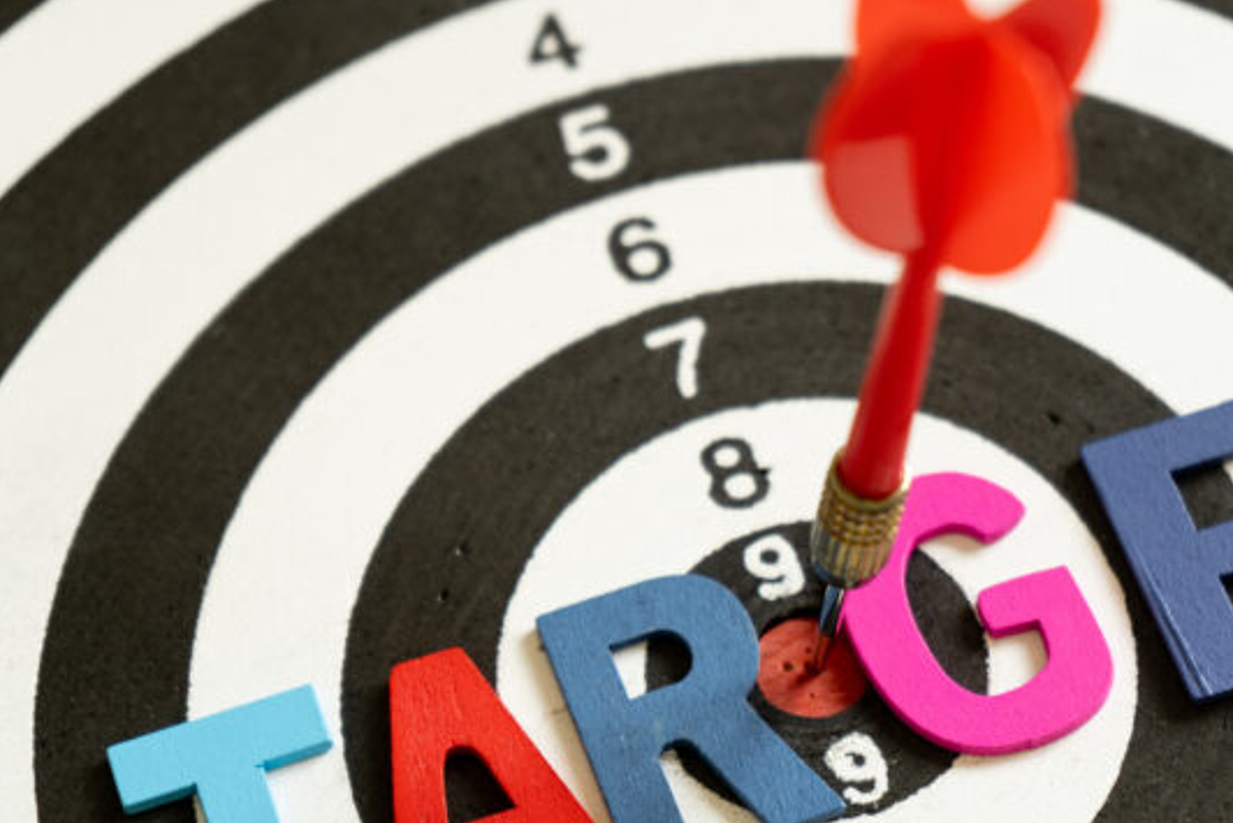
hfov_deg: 20.2
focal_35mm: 101
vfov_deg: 13.5
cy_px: 563
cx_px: 790
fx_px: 3460
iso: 250
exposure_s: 1/60
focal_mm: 70
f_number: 5.6
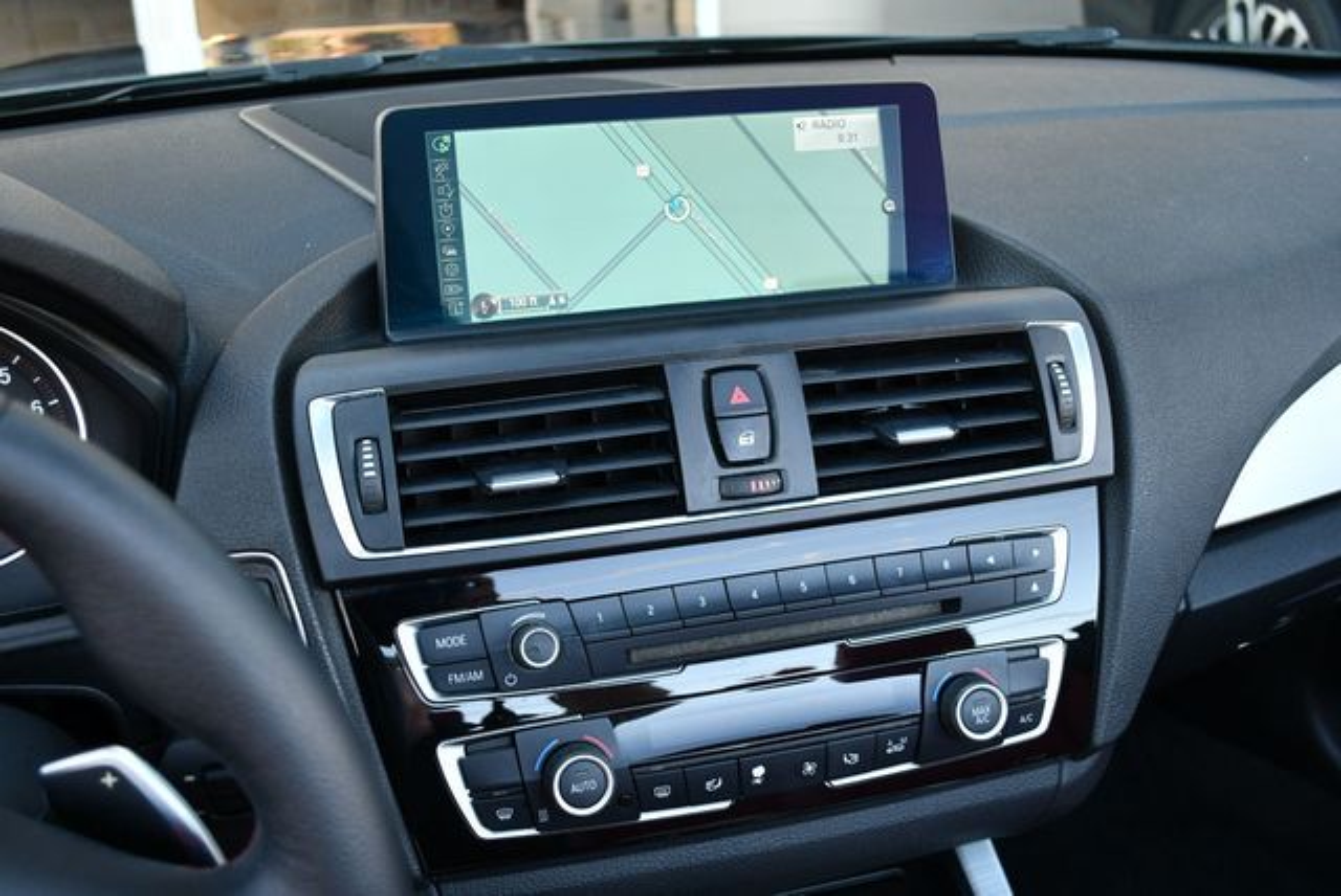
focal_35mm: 36
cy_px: 448
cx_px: 670
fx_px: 1342
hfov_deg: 53.1
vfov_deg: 36.9
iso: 720
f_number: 3.5
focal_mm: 18
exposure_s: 1/250
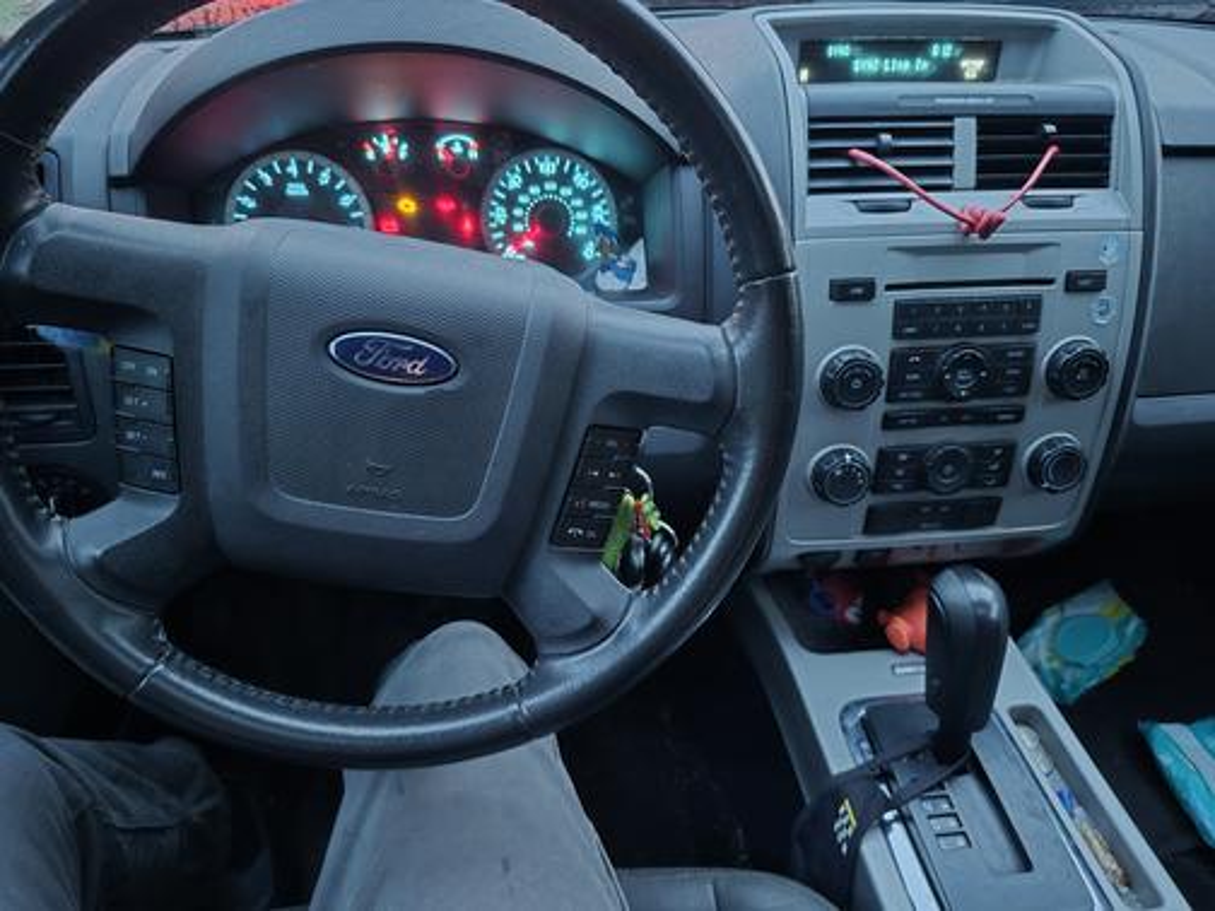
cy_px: 456
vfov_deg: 58.9
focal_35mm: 23
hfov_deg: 73.9
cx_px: 608
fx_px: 807
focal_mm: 5.4
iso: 2500
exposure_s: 1/15
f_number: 1.8
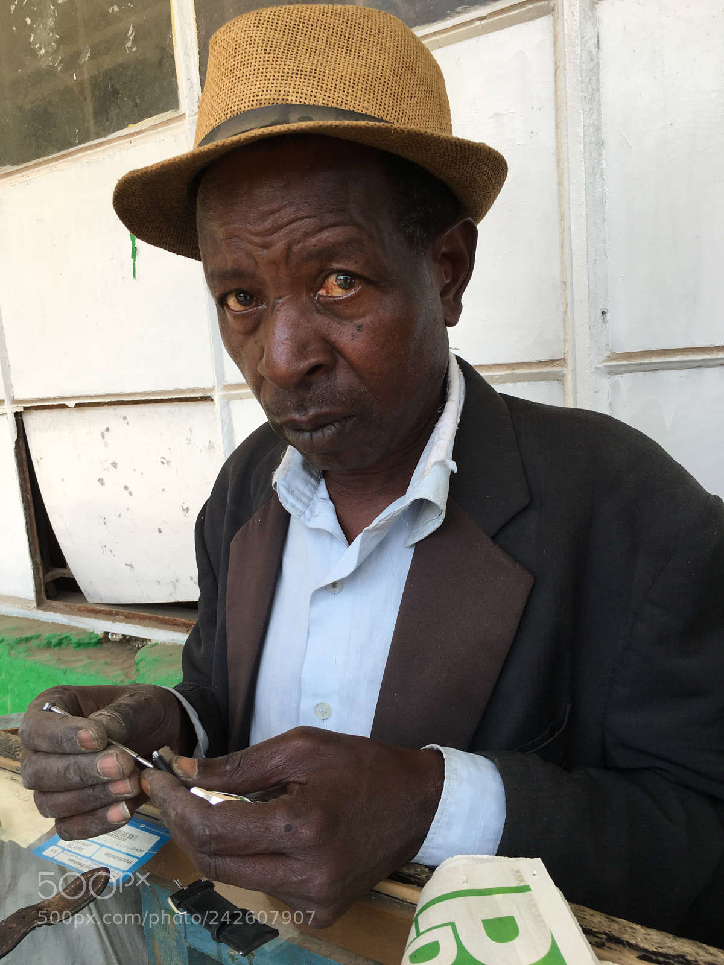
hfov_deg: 48.2
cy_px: 482
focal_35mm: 29
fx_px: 809
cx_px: 362
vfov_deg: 61.7
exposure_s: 1/288
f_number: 2.2
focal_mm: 4.15
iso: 25
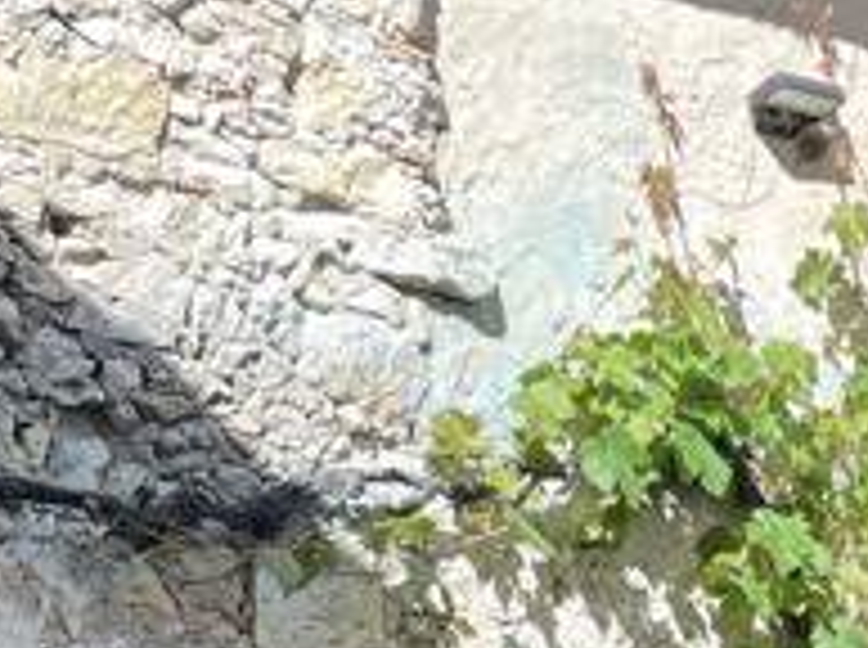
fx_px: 2703
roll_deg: -0.2
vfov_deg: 12.8
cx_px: 904
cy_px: 1048
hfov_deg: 17.7
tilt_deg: -6.3
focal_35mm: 108
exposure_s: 1/566
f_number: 1.6
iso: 50
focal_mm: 5.1
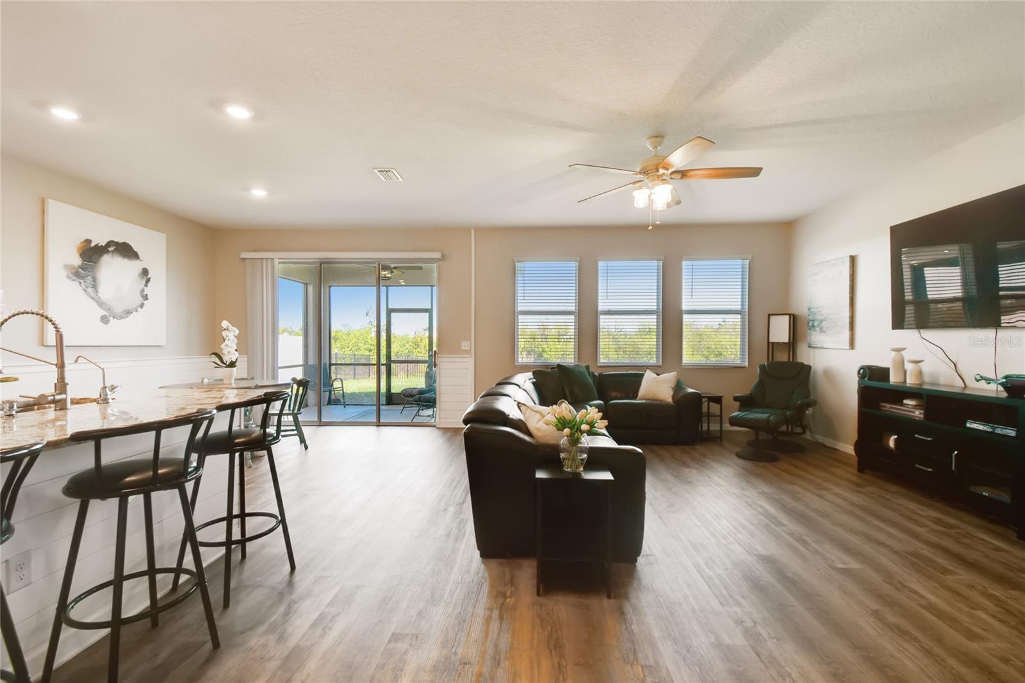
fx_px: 427
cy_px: 342
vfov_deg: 77.3
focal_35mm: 15
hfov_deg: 100.4
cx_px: 512
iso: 100
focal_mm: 10
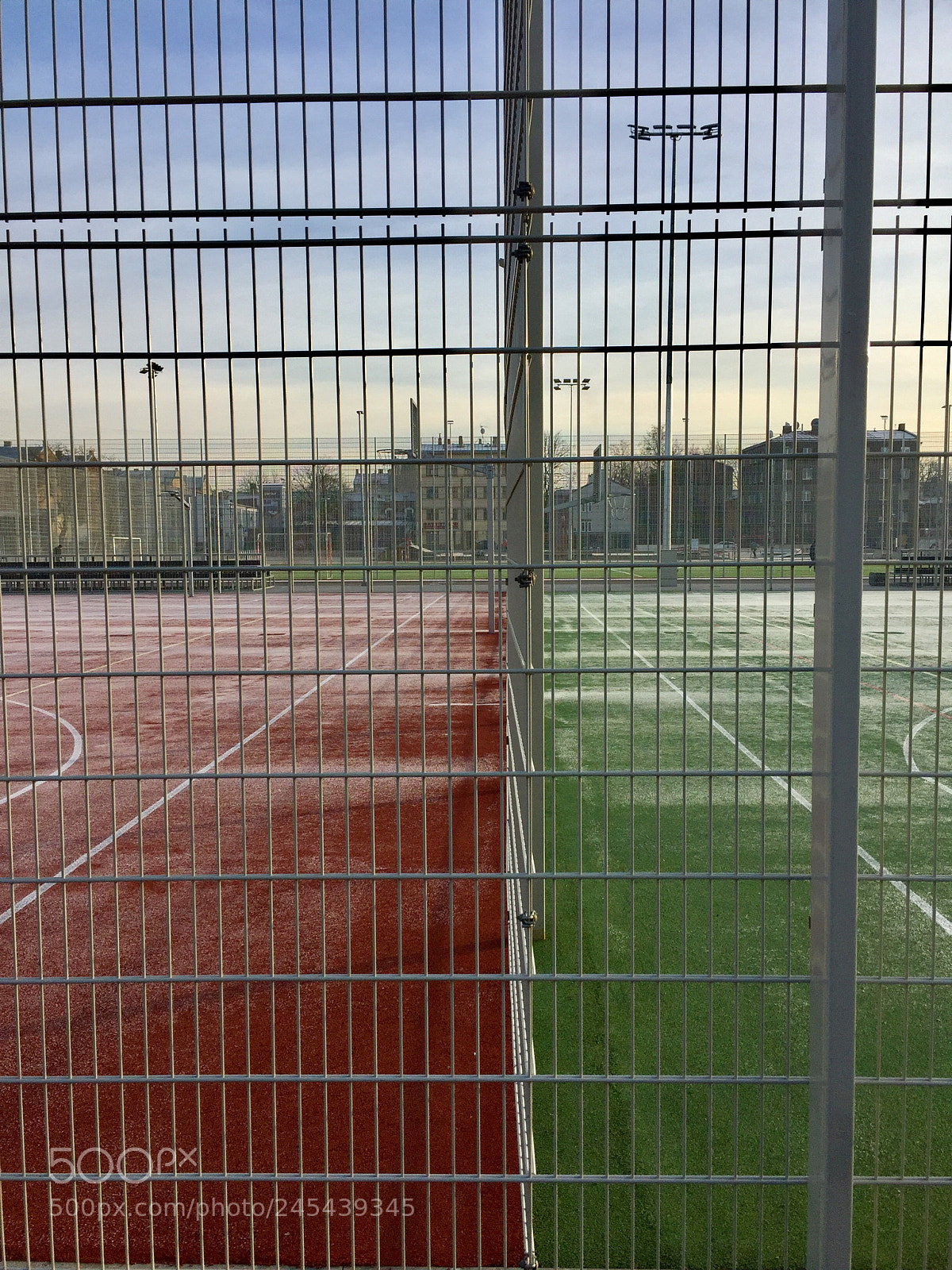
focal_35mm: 29
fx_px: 1063
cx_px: 476
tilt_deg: -3.4
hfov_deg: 48.2
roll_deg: -0.3
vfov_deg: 61.7
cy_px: 635
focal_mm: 4.15
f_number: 2.2
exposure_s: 1/1236
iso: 32
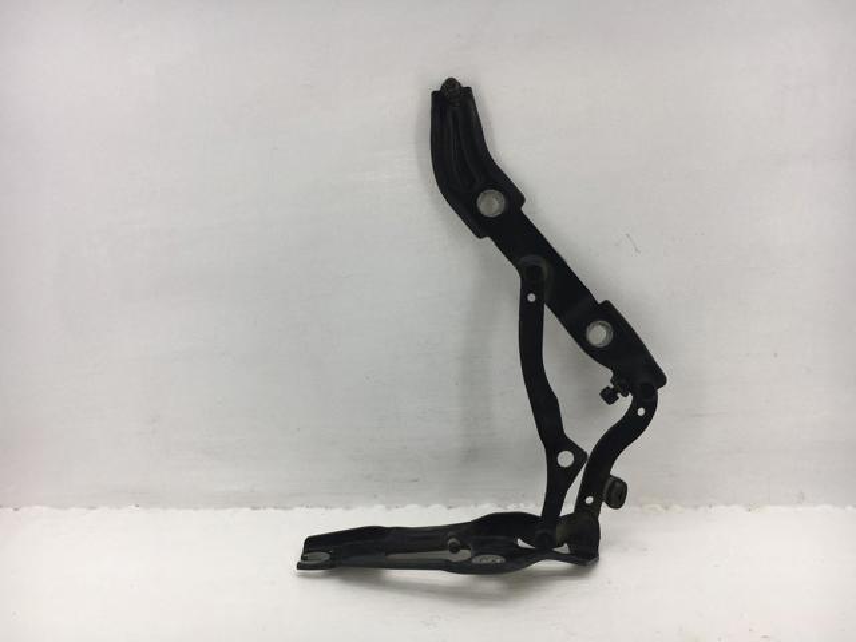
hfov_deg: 61.7
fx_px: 717
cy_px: 321
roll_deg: +0.4
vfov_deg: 48.2
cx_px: 428
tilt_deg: -13.2
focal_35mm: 29
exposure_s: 1/484
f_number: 2.2
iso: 25
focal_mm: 4.15
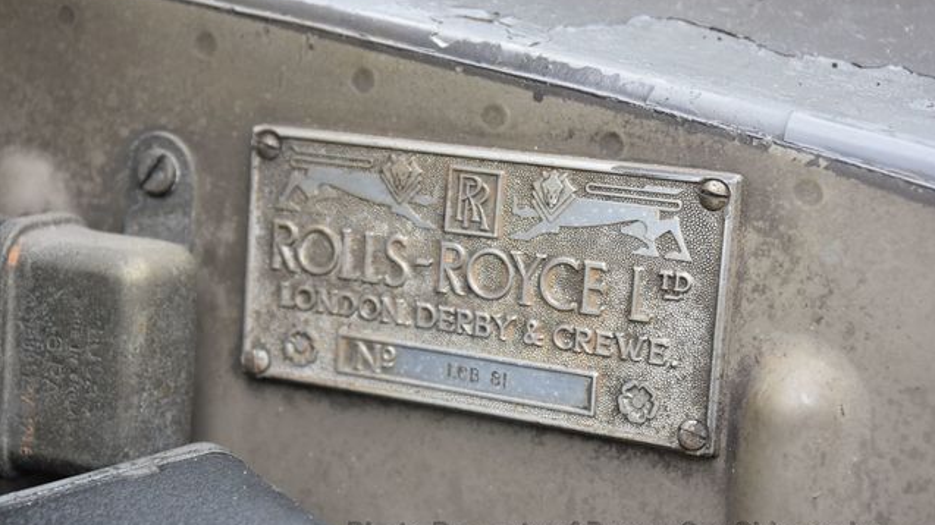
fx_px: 1958
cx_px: 467
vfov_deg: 15.3
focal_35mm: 79
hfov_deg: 26.9
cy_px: 248
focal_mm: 50
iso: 800
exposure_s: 1/250
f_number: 8
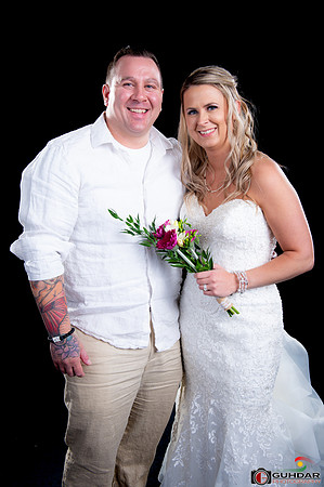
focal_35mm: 40
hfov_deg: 33.3
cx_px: 162
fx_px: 541
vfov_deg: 48.5
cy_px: 244
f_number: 8
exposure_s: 1/160
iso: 100
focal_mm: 40
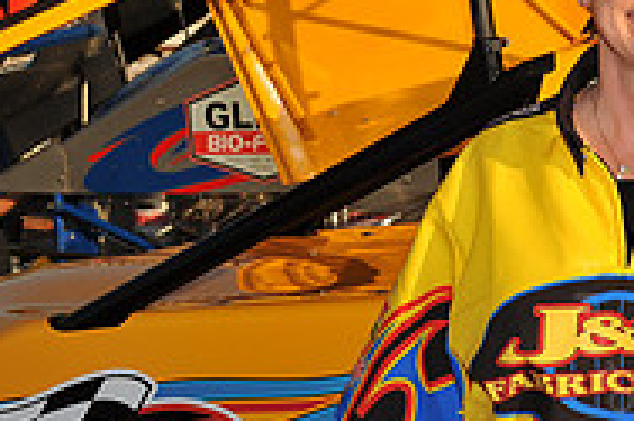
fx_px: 2710
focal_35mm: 154
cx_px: 776
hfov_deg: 13.0
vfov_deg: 8.8
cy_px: -20
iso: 200
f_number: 16
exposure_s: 1/250
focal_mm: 50
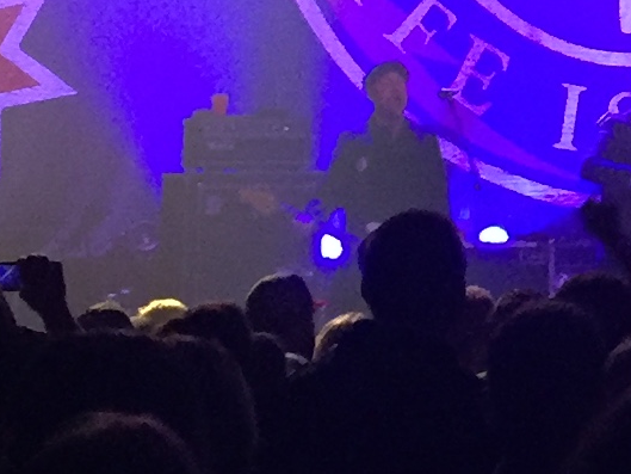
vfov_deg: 8.0
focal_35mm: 179
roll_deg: +0.4
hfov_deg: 10.6
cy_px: -432
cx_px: 965
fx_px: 3264
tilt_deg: +11.3
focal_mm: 4.15
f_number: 2.2
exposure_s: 1/30
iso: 160
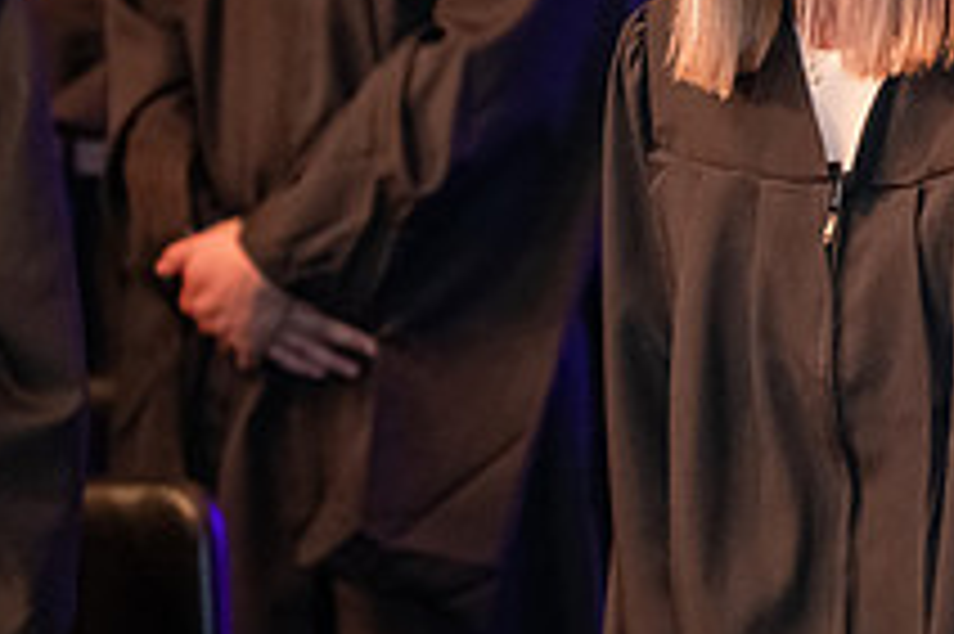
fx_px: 6884
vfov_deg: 5.3
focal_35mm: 260
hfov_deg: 7.8
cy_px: 151
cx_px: 1251
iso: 3200
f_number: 3.2
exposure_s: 1/200
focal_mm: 95
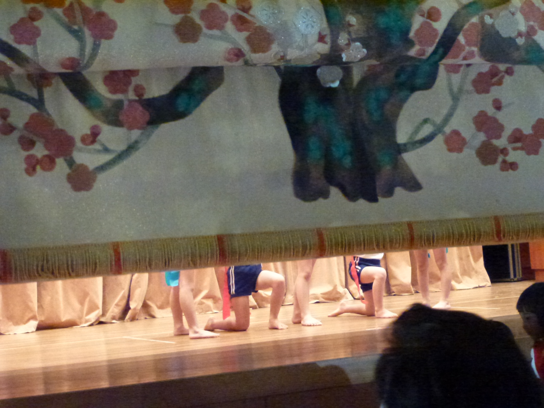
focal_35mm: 76
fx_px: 1194
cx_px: 272
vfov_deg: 19.4
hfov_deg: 25.7
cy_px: 204
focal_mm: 13.6
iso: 1600
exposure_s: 1/30
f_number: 4.7
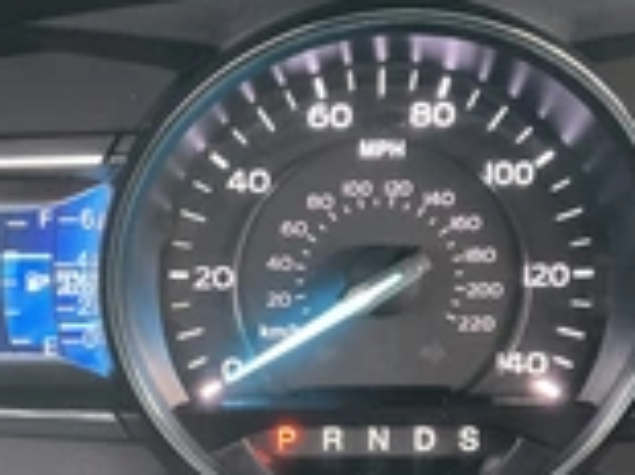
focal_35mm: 75
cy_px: 344
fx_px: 1375
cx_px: 254
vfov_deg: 19.5
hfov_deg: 26.0
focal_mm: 3
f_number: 1.8
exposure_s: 1/45
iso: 320
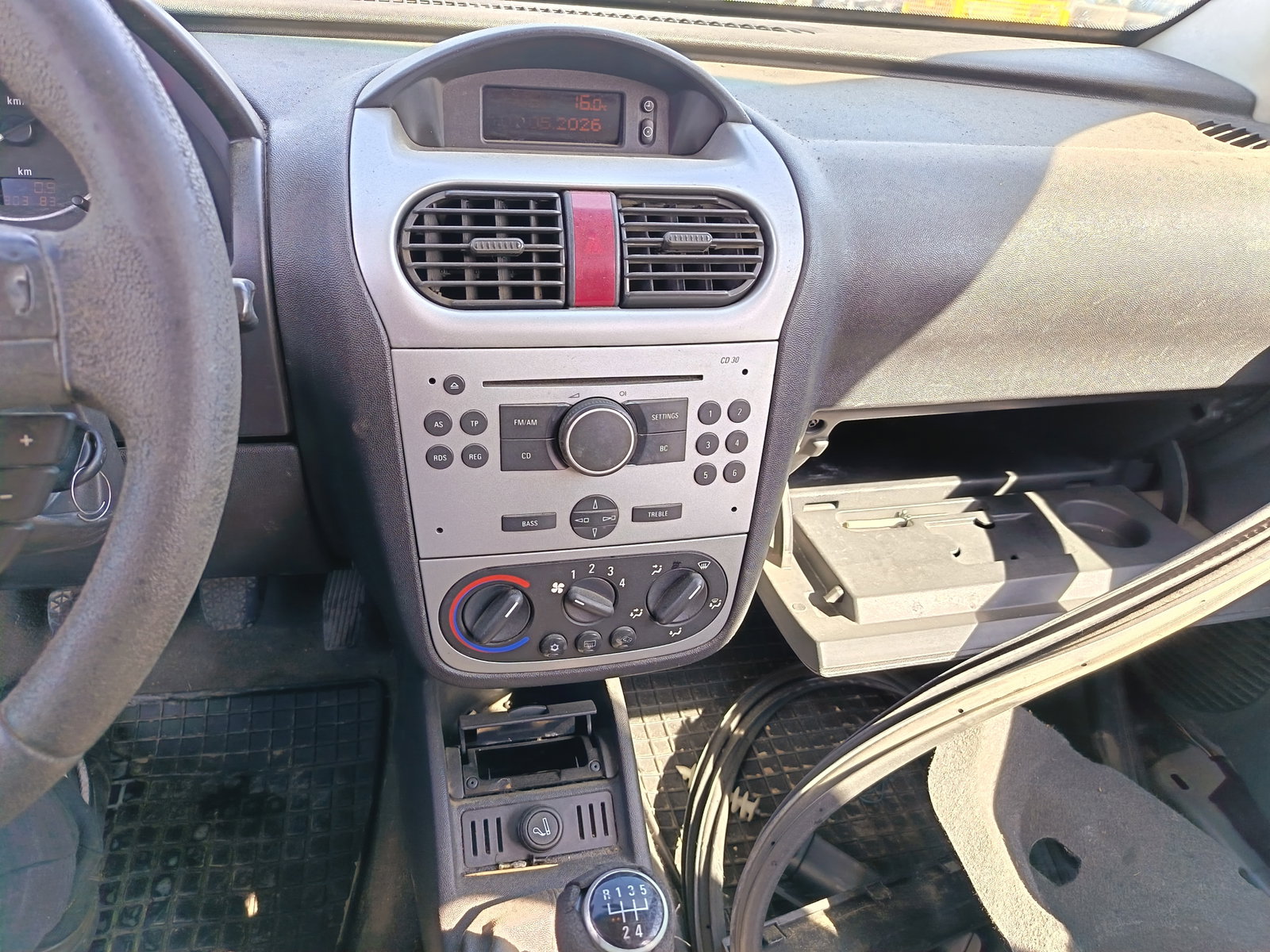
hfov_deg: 71.6
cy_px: 476
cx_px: 635
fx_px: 881
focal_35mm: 24
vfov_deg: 56.8
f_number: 1.75
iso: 438
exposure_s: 1/120
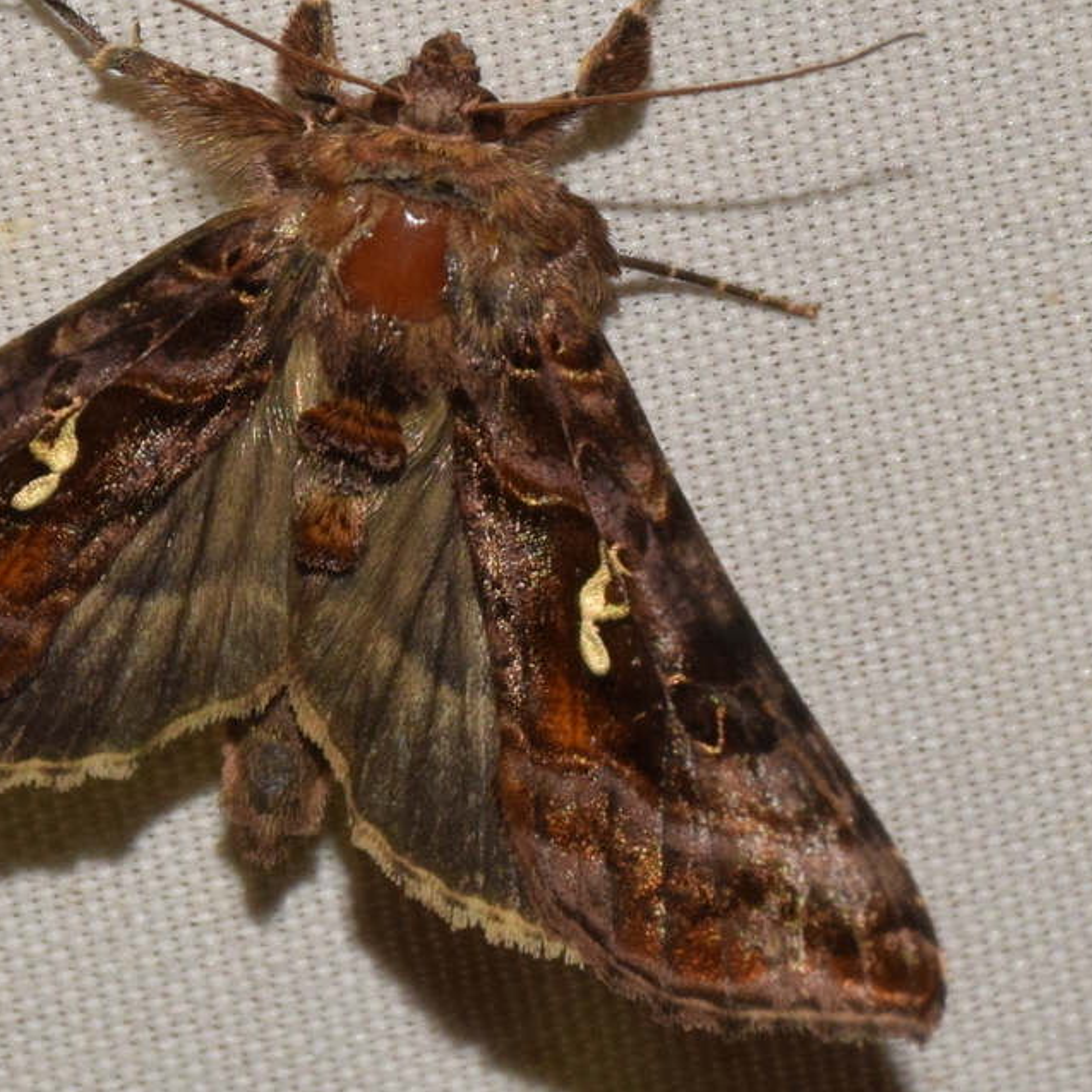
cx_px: 288
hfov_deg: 6.5
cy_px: 547
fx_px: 9601
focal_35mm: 269
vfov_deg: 6.5
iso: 500
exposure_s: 1/160
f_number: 14
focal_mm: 140
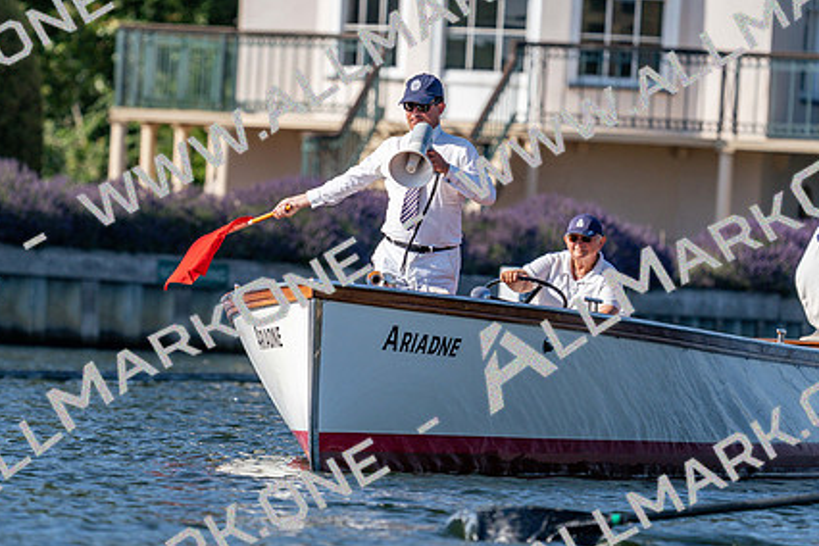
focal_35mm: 516
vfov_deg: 2.7
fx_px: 11738
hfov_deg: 4.0
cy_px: 232
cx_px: 315
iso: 250
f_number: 6.3
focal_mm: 379
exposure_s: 1/1600
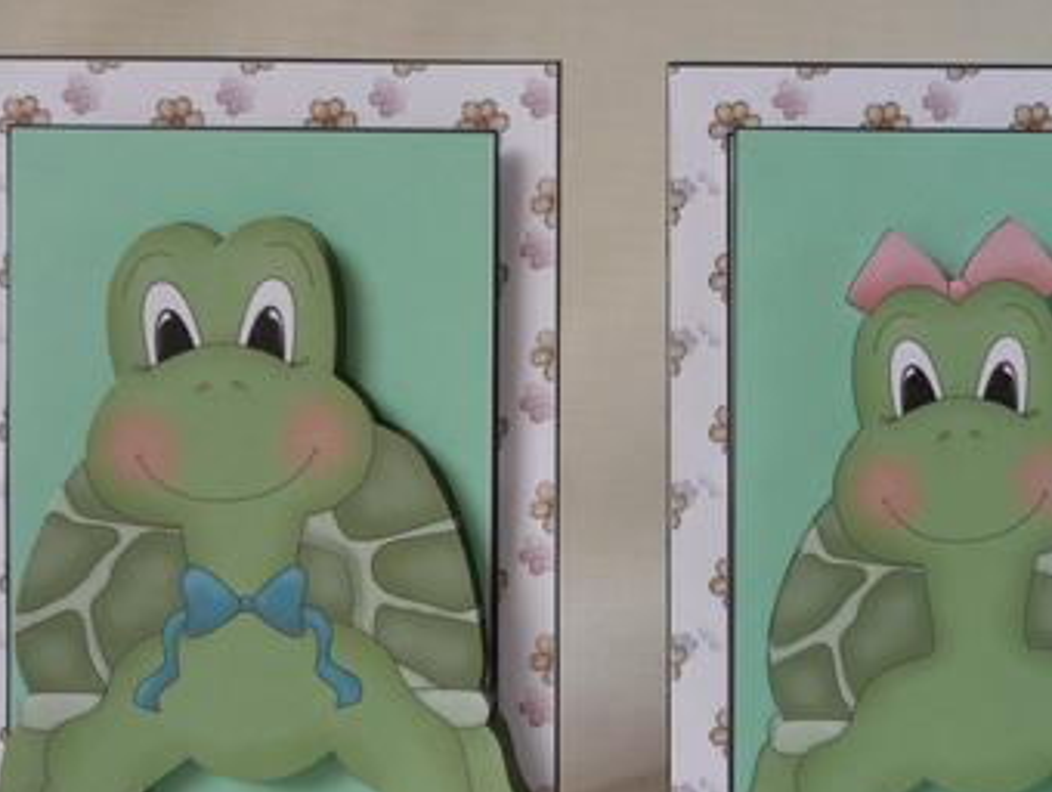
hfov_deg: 49.9
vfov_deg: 38.7
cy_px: 458
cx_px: 611
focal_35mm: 37
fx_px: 1126
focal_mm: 4.7
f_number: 3.3
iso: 100
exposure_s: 1/160
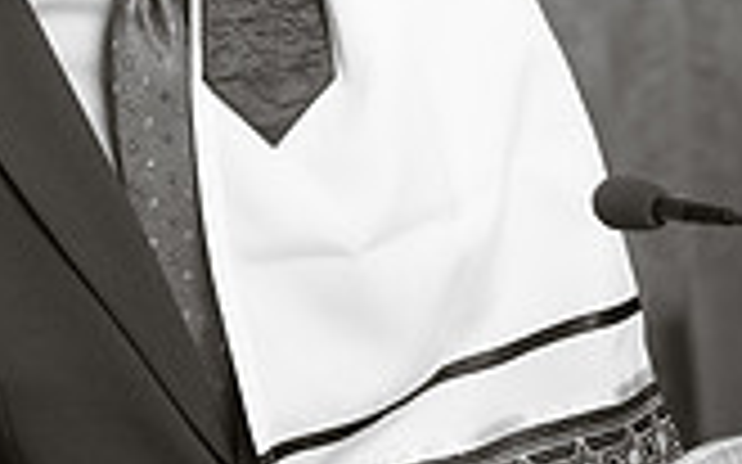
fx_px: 3032
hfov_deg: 13.9
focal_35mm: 150
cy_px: 81
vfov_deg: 8.7
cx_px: 117
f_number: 4
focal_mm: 54
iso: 500
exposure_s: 1/250
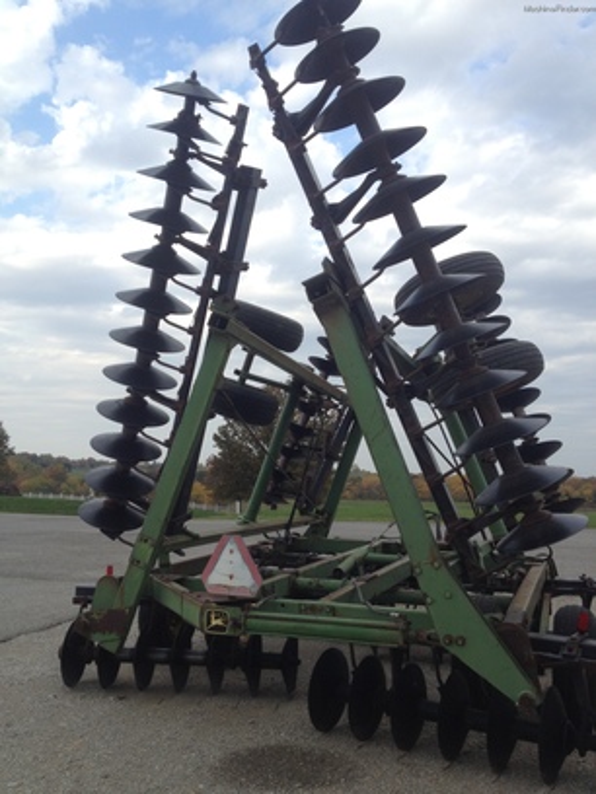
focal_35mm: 35
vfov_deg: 52.6
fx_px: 803
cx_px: 298
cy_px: 397
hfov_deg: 40.7
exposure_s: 1/717
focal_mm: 4.28
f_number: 2.4
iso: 64
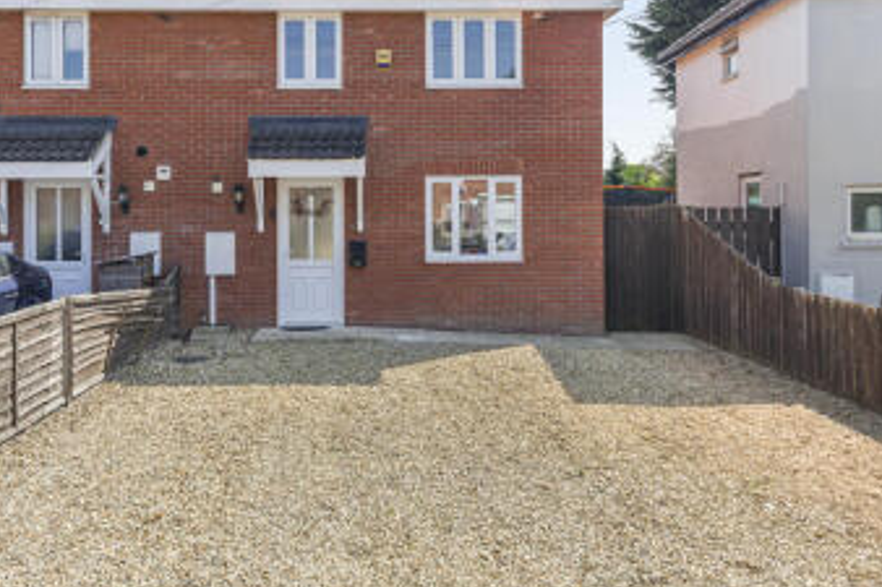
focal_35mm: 31
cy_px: 200
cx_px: 368
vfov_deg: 41.8
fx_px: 759
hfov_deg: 60.0
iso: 320
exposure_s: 1/800
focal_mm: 22
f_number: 7.1
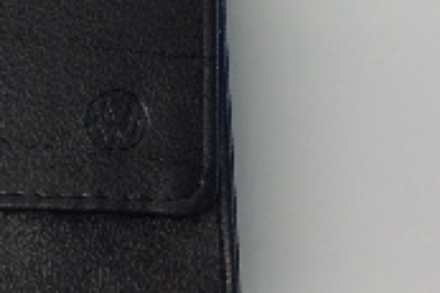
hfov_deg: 16.0
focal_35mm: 123
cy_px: -82
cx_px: -81
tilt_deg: -75.3
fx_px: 1502
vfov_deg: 10.9
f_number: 2.4
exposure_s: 1/30
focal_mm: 3.3
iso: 32
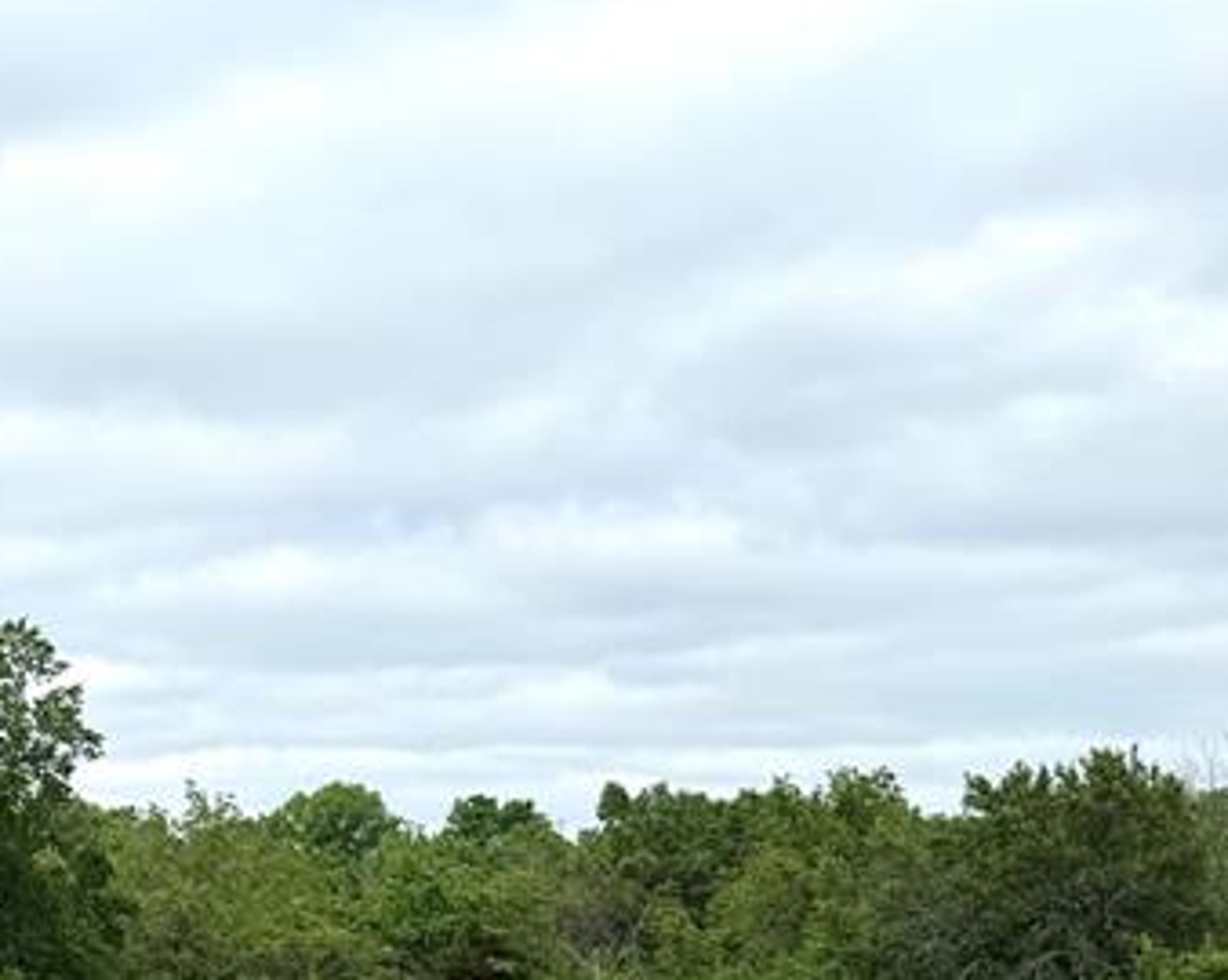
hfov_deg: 22.9
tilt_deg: +4.2
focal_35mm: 71
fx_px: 2579
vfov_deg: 21.2
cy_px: 817
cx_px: -490
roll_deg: -0.5
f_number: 1.78
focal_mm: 6.76
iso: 80
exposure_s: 1/6711
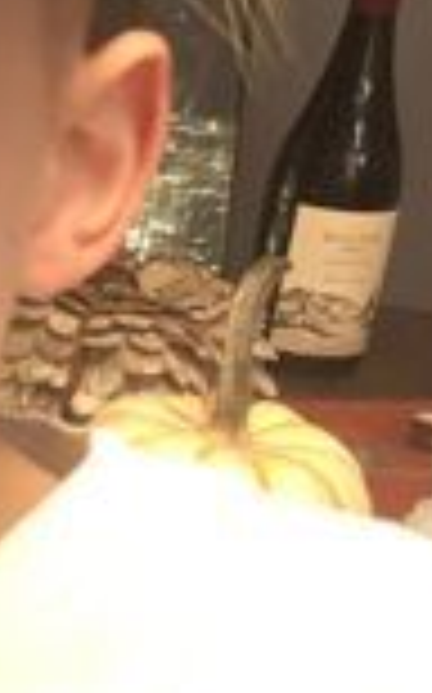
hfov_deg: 10.3
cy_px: 565
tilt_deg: -23.4
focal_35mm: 113
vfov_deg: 18.3
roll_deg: -3.4
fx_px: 2133
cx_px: -522
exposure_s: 1/5
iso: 100
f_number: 1.8
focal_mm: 3.99
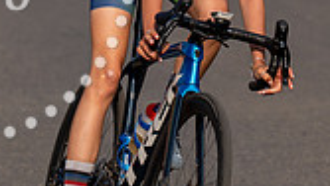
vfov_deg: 2.3
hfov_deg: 4.1
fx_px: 4560
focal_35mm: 521
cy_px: -145
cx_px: 259
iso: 160
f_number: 5
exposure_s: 1/1000
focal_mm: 143
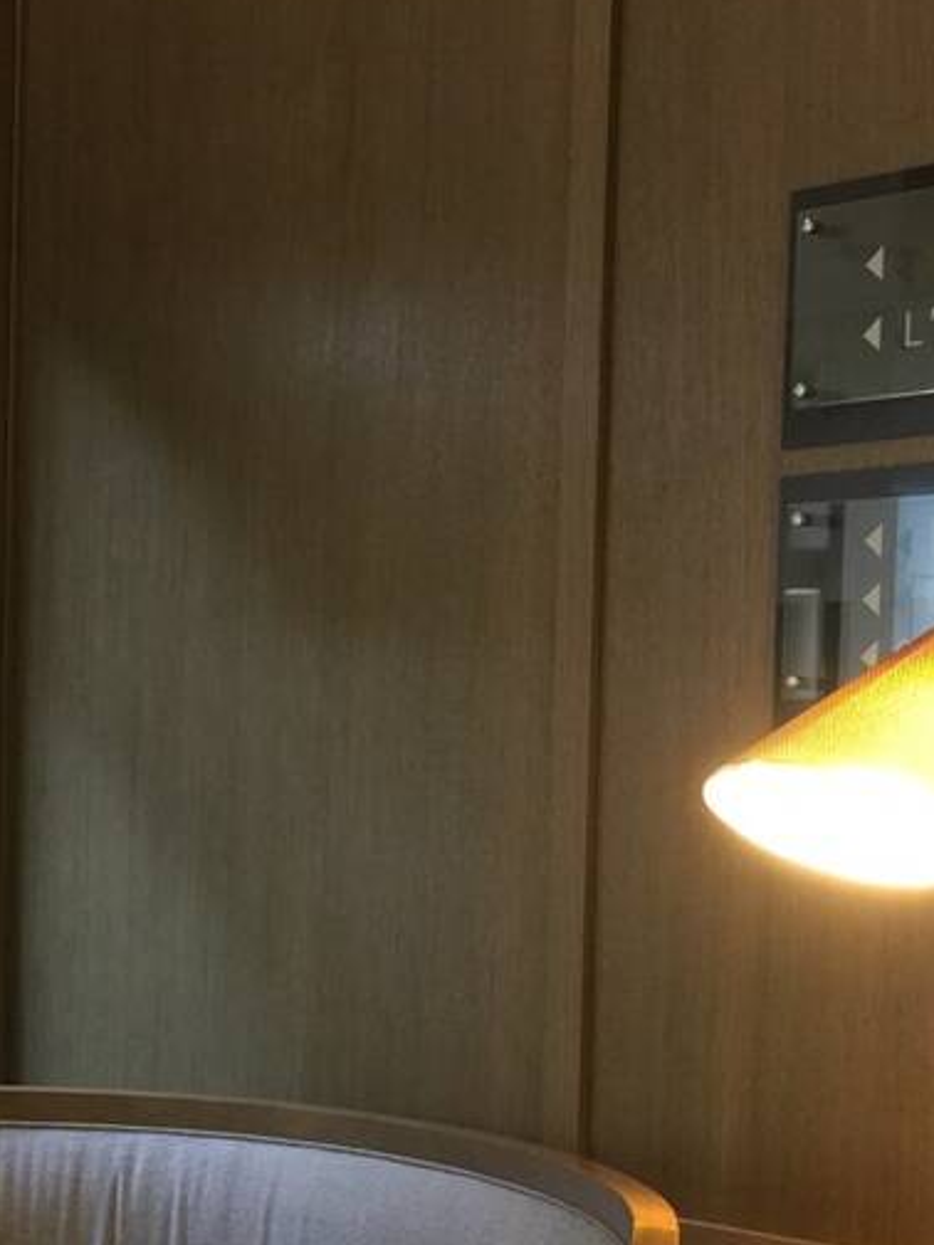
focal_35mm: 69
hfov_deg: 20.8
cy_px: 894
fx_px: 2482
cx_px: 74
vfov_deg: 27.9
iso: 125
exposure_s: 1/10
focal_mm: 4.15
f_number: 2.2
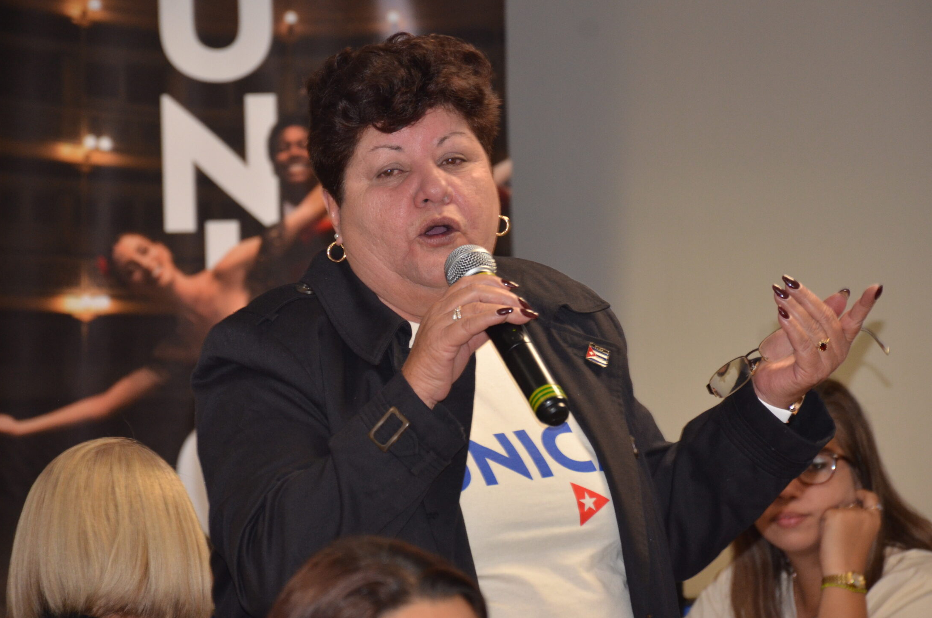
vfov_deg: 5.6
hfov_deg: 8.4
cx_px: 484
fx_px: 6331
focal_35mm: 245
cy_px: 298
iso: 800
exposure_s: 1/60
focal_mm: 140
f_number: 5.6
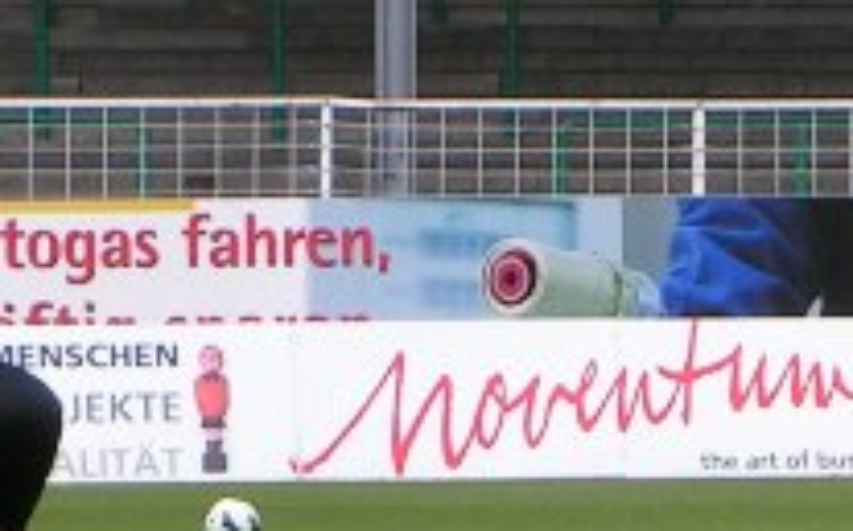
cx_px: 659
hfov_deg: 3.8
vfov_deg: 2.4
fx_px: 12938
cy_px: 597
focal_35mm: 557
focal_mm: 20.9
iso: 50
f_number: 5.6
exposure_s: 1/250
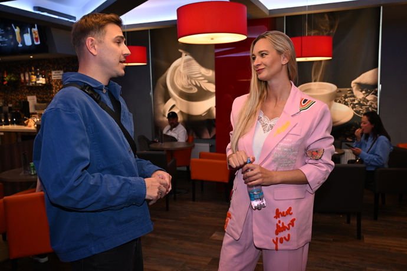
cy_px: 136
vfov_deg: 39.4
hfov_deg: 56.5
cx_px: 204
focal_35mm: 34
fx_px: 379
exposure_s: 1/125
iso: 2000
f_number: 5
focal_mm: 33.5
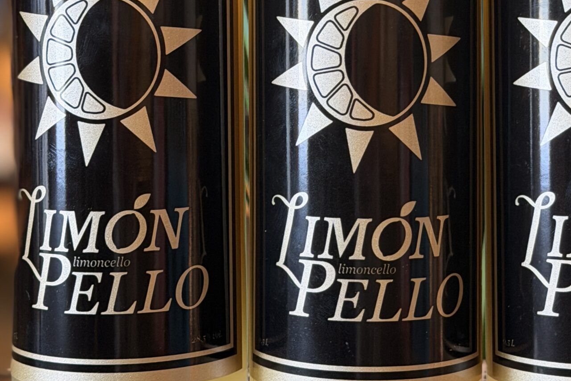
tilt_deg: -0.6
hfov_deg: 20.3
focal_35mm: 100
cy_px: -8
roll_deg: +3.1
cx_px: 386
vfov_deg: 13.5
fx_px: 1586
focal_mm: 6.76
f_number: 1.78
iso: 125
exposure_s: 1/50
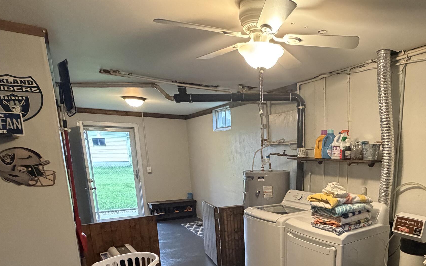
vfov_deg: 45.1
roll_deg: -0.2
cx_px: 307
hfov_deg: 67.0
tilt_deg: -11.9
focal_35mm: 26
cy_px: 215
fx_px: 302
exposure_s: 1/60
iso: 800
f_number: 2.2
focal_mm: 2.22
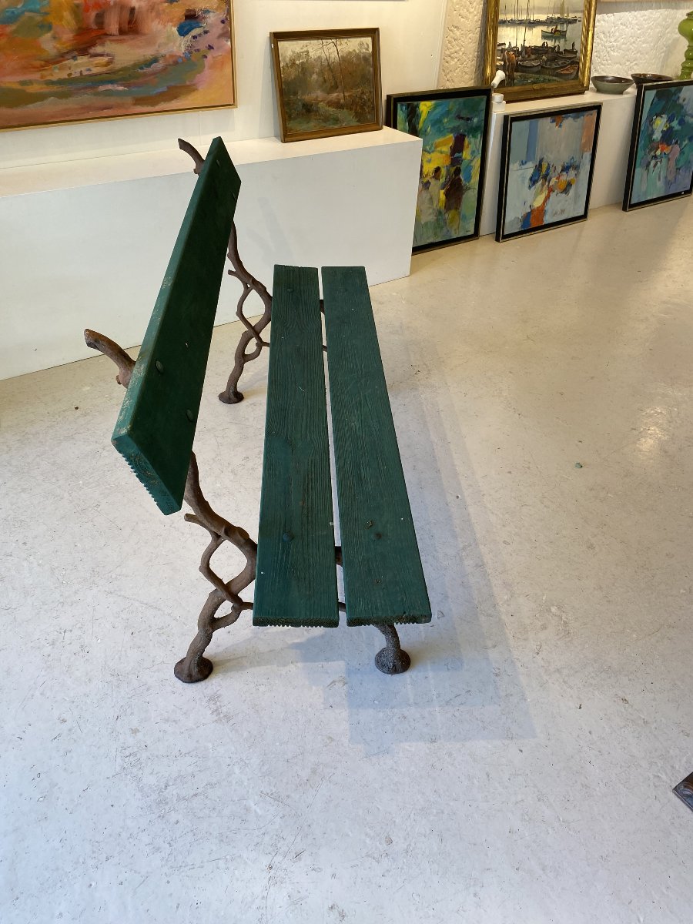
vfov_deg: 67.3
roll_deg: -2.3
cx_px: 346
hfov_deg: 53.1
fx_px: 694
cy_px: 462
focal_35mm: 26
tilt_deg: -38.1
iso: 64
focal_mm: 4.25
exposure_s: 1/100
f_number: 1.8
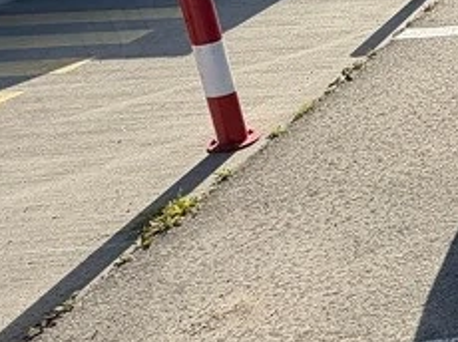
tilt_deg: -16.3
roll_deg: +1.8
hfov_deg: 19.8
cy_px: -34
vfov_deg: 22.6
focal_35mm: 61
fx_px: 806
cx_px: 884
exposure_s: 1/770
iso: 32
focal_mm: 2.22
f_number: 2.2
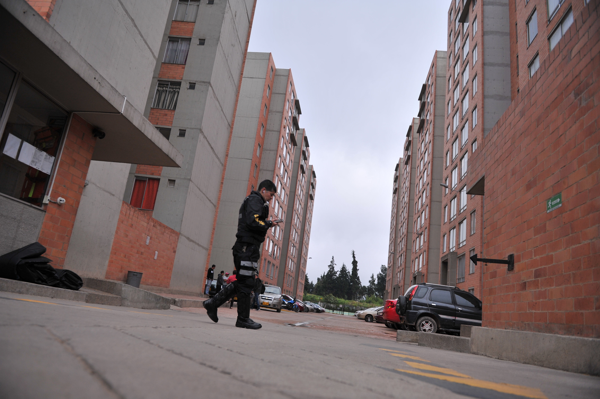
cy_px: 200
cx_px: 300
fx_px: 400
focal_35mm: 24
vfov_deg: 53.1
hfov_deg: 73.8
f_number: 3.2
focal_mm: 24
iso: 320
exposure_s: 1/4000
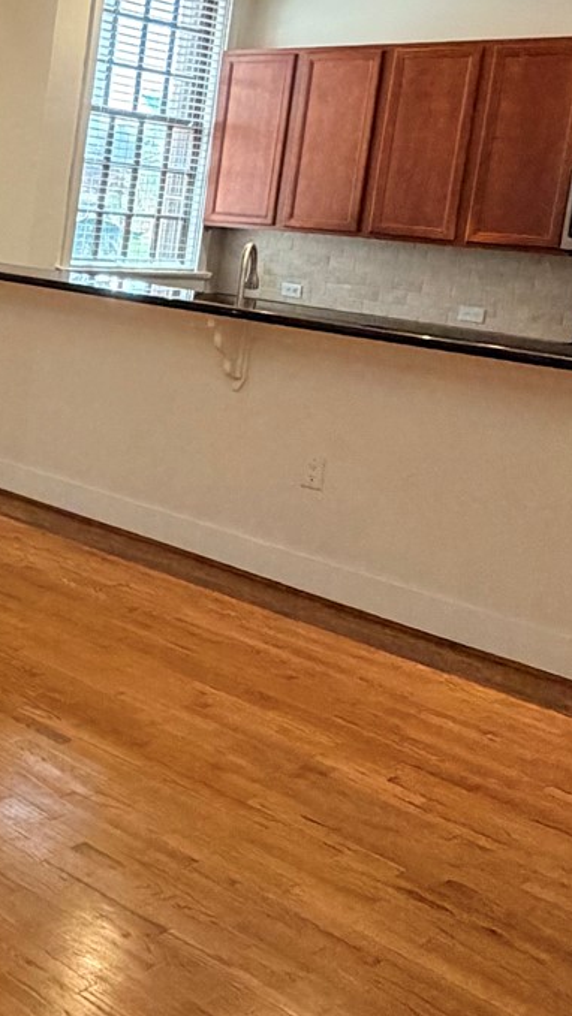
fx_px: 1240
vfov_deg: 43.9
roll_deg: -4.8
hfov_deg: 21.2
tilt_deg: -7.7
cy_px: 334
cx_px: -322
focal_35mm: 46
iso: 400
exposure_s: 1/60
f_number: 2.2
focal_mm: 2.22
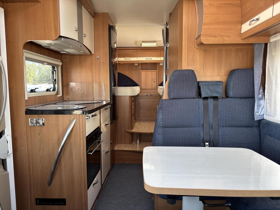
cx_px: 140
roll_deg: -0.7
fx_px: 210
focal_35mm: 26
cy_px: 105
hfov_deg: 67.3
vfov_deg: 53.1
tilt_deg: -3.7
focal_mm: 5.96
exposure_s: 1/121
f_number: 1.6
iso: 64
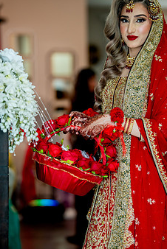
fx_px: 923
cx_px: 103
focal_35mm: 133
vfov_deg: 15.4
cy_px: 122
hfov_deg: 10.3
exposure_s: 1/200
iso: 800
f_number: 2
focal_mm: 100
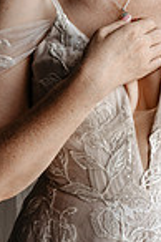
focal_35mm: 108
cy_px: 41
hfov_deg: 12.6
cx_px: 139
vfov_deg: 18.7
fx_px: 726
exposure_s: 1/160
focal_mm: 35
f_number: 5
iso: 250
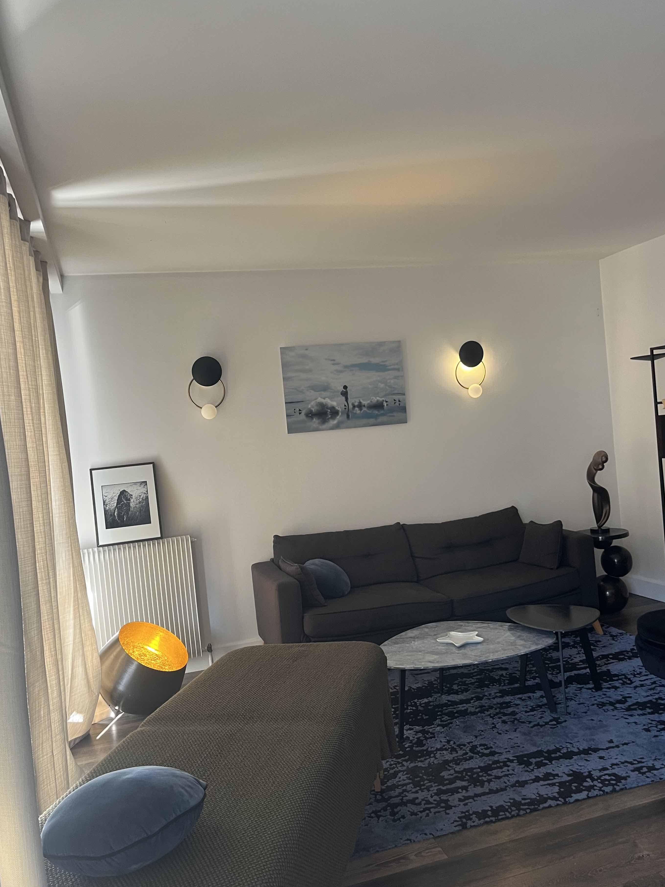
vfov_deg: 61.7
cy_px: 441
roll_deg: +5.7
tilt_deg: -2.6
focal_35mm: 29
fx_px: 743
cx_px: 347
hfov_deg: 48.2
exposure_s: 1/50
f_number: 1.6
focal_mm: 5.1
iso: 64
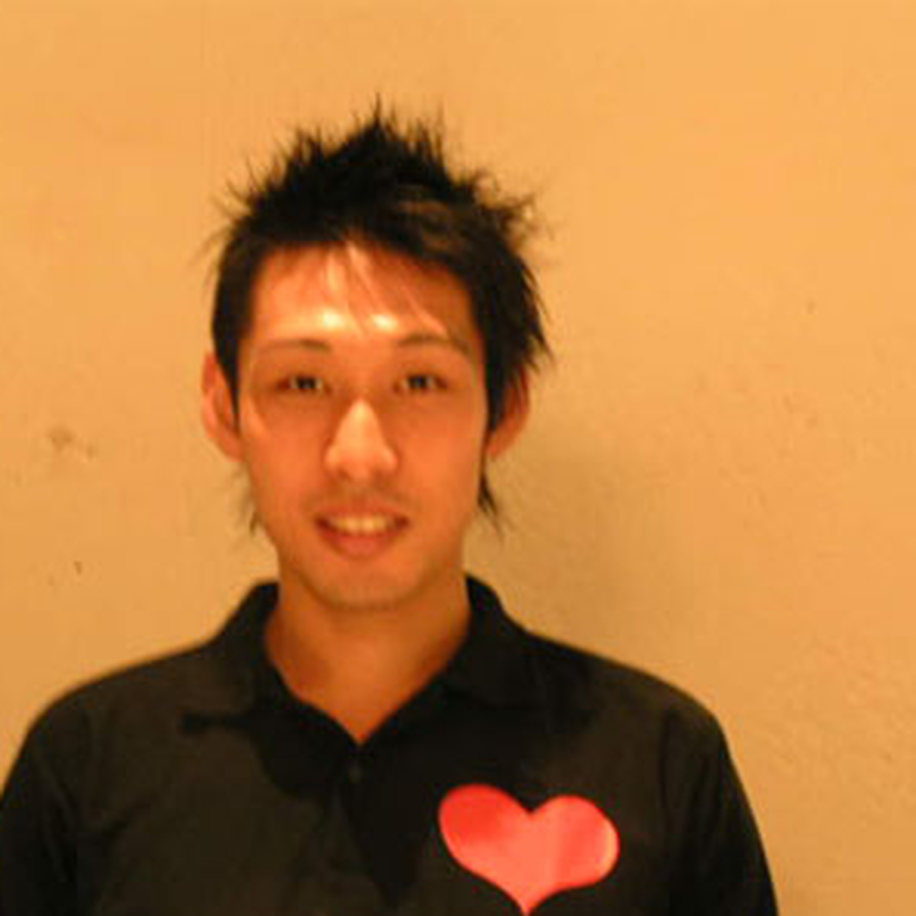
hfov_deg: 19.7
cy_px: 469
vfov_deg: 19.7
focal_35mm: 88
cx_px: 339
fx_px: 2635
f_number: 3.2
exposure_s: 1/1.6
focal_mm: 11
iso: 200
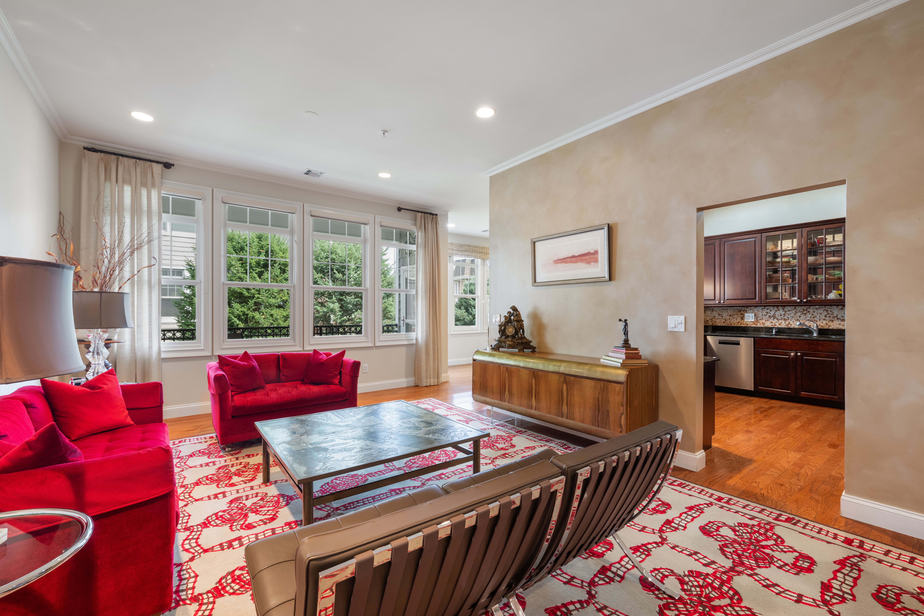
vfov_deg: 77.3
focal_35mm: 15
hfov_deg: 100.4
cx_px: 462
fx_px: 385
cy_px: 308
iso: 320
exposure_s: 1.3
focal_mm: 15
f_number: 10
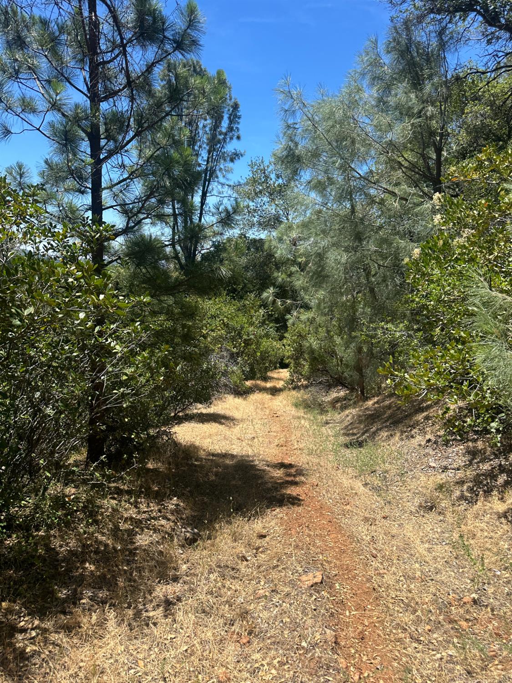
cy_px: 342
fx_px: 473
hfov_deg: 56.8
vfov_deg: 71.6
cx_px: 256
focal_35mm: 24
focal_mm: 6.86
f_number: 1.78
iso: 80
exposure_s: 1/2732
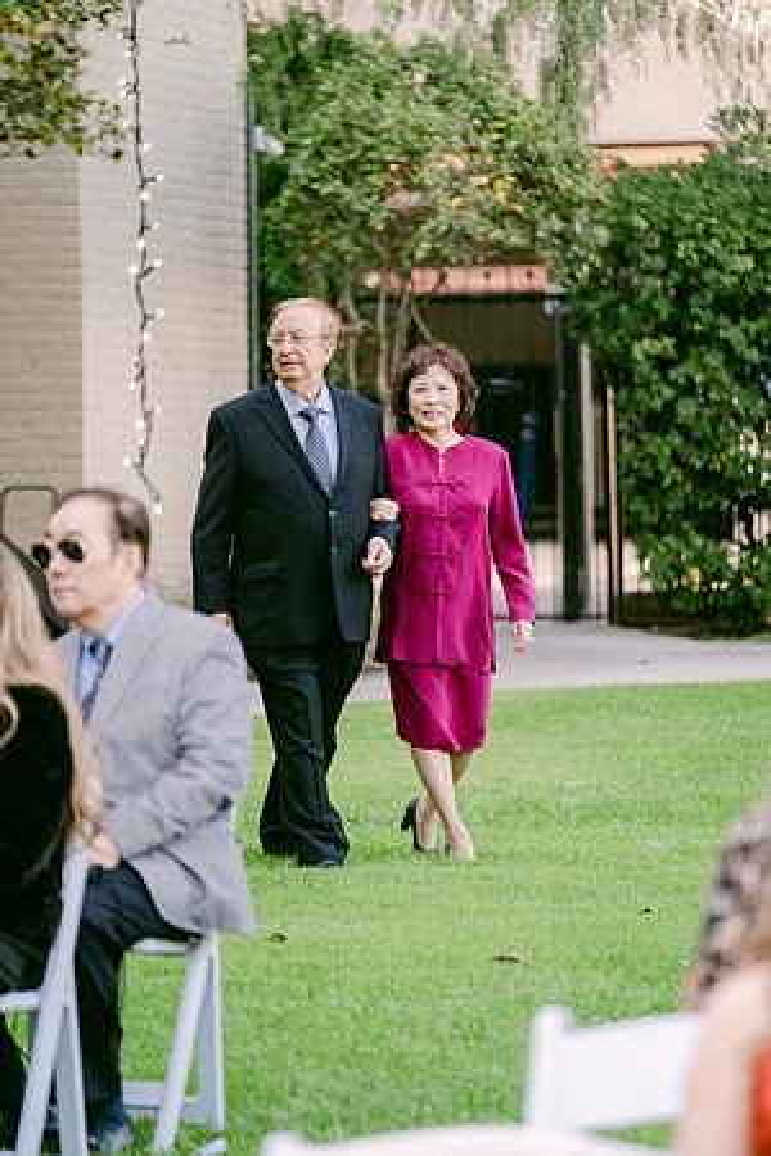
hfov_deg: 10.5
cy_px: 578
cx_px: 386
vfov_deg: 15.6
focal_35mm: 131
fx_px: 4208
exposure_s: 1/170
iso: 400
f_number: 2.8
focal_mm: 87.1
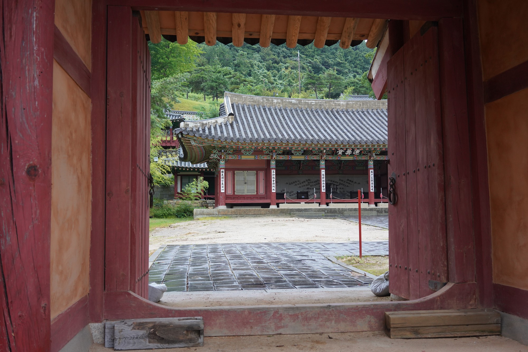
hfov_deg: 54.4
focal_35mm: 35
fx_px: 513
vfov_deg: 37.9
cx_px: 264
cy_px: 176
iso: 800
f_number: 6.3
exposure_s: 1/100
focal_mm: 35
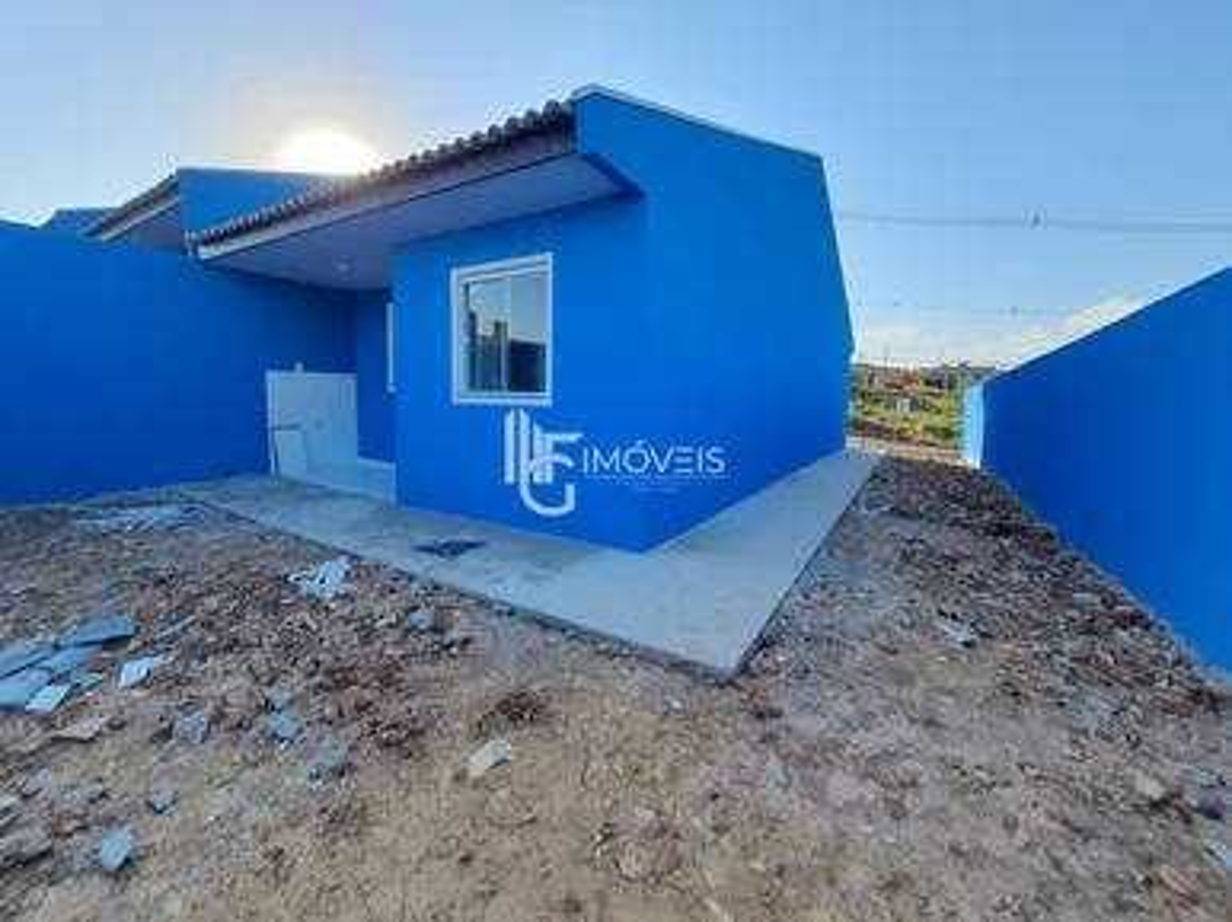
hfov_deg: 106.2
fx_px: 462
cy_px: 461
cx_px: 616
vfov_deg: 89.9
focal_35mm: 13
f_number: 2.2
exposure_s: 1/616
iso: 50
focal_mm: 1.74
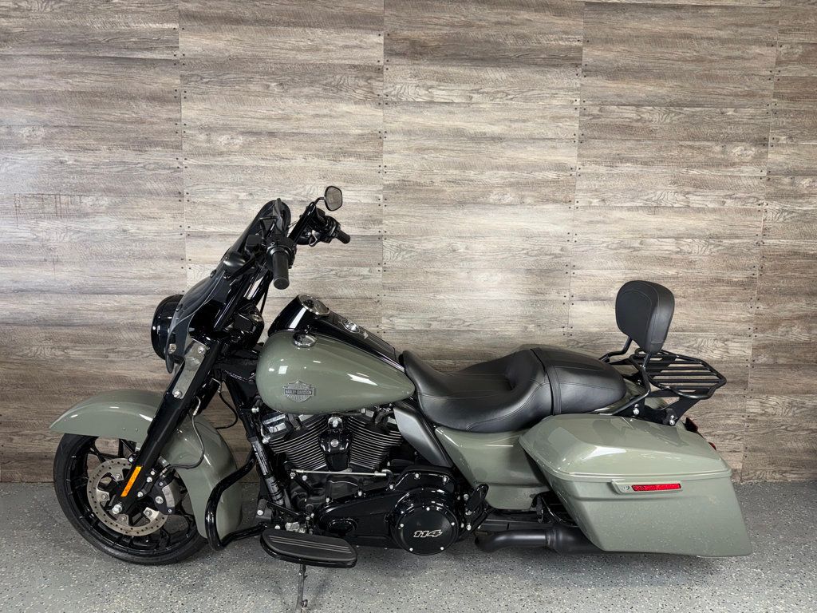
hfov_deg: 71.6
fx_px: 566
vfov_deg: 56.8
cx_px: 408
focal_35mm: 24
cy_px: 306
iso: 80
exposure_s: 1/24
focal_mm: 6.76
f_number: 1.78
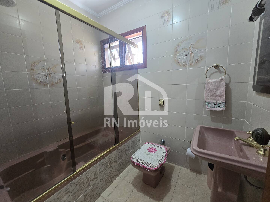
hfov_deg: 106.2
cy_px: 101
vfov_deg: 89.9
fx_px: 101
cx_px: 135
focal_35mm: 13
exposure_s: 1/60
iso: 320
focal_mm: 2.2
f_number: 2.2
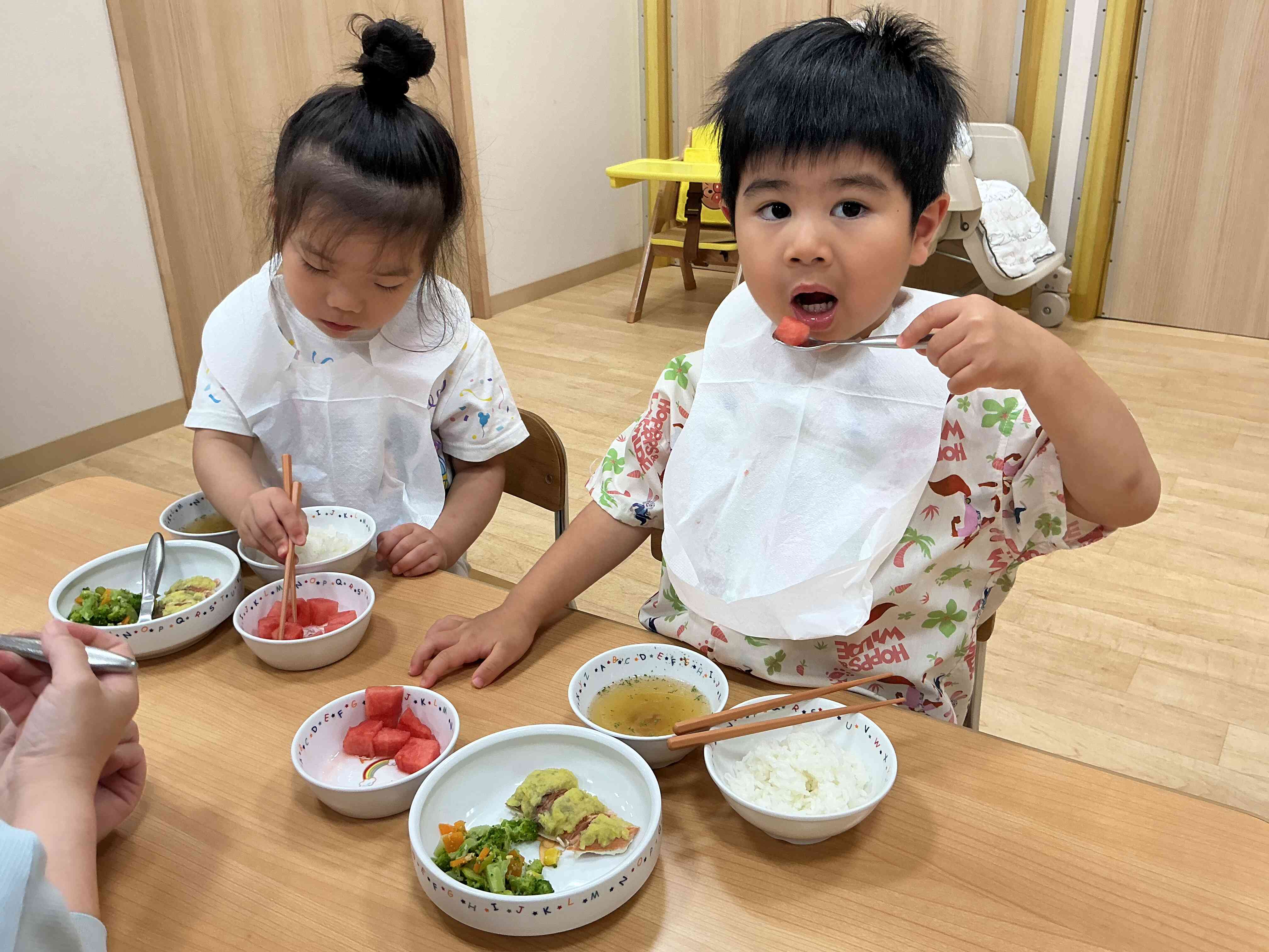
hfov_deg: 61.7
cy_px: 476
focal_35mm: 29
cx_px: 634
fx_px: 1063
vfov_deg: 48.2
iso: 64
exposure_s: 1/120
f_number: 1.8
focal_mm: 3
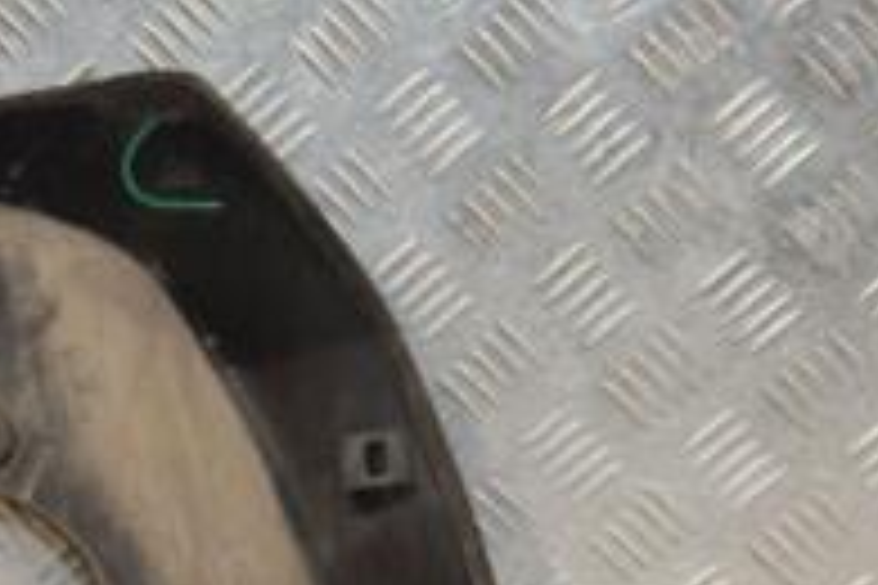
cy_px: 603
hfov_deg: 15.7
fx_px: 3146
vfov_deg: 10.5
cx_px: 122
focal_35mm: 129
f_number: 5
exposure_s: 1/200
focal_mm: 28
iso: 800
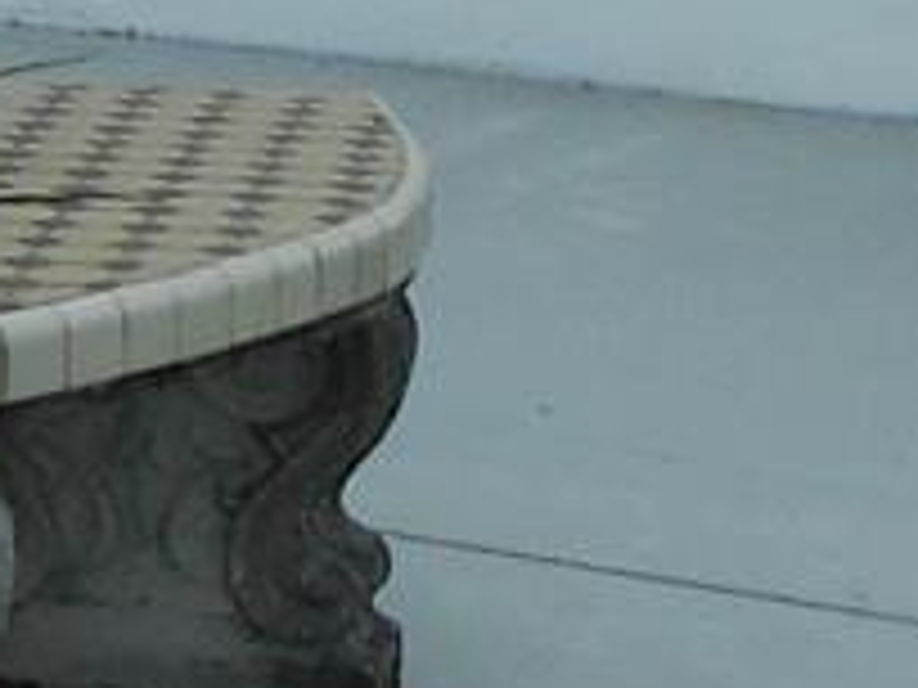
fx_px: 5410
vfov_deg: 7.1
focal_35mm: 204
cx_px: -1138
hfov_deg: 8.9
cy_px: -436
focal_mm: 4.6
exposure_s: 1/1250
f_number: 3.2
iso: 80
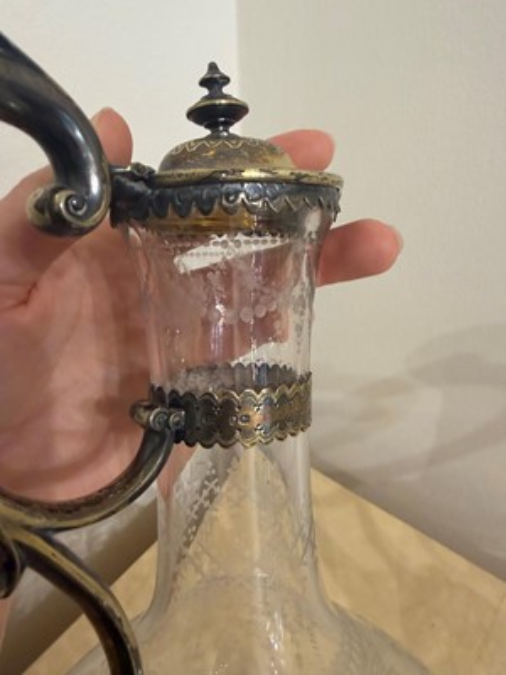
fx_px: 507
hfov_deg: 53.1
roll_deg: +0.0
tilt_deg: -30.4
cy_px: 338
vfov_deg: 67.3
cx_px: 253
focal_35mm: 26
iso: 320
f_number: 2.2
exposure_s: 1/50
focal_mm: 2.22
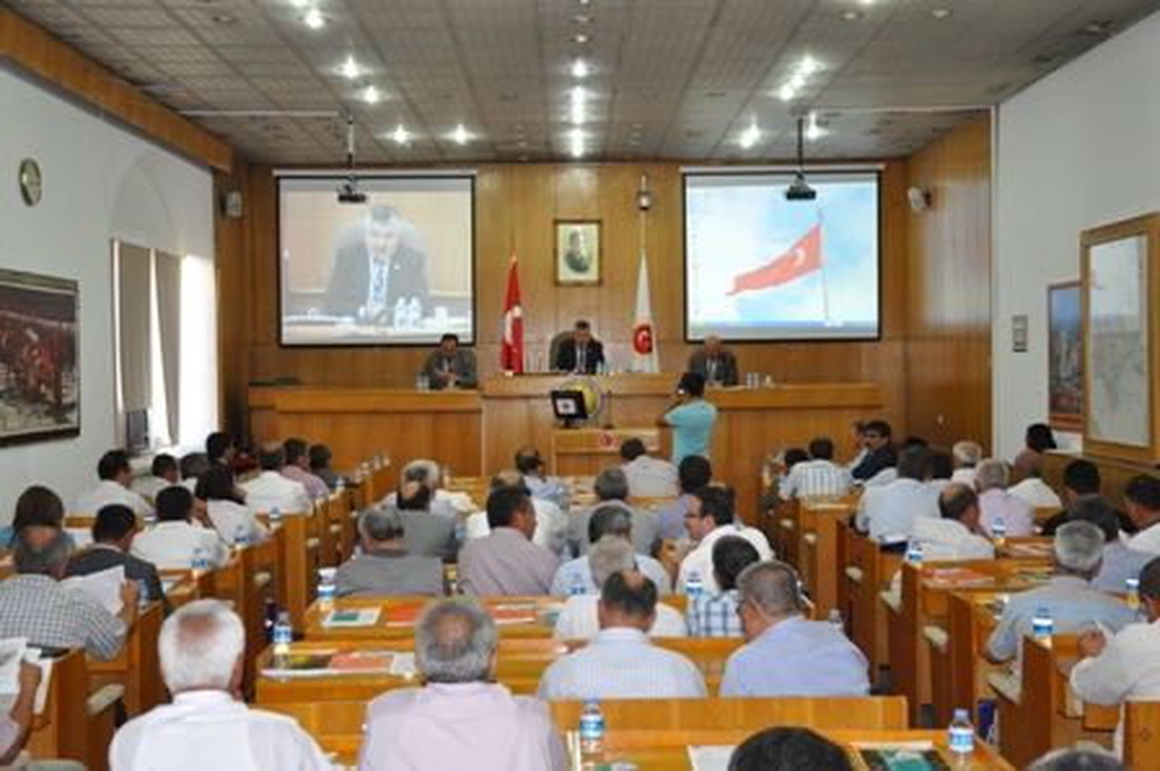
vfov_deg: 28.0
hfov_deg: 41.1
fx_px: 1545
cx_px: 580
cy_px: 386
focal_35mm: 48
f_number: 5
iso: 1600
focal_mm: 32
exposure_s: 1/60
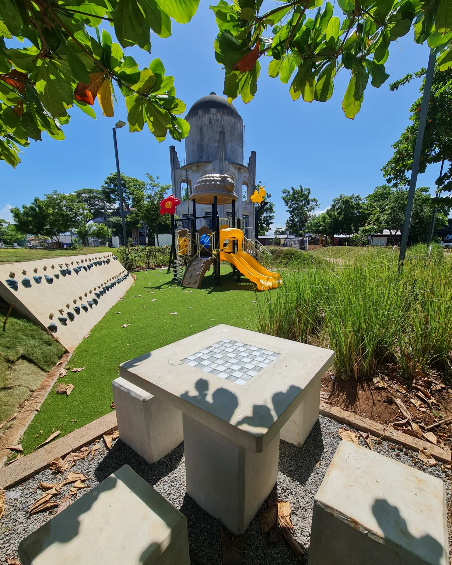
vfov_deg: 100.4
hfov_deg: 88.0
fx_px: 234
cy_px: 310
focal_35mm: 14
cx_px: 229
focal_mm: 2.2
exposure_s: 1/2632
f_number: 2.2
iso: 64
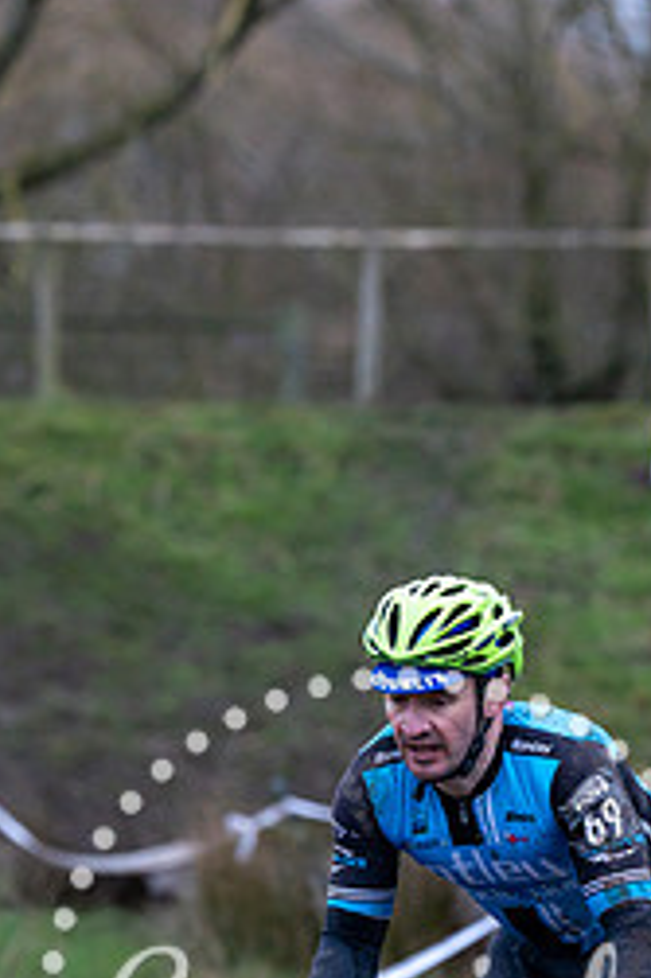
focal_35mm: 273
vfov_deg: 7.5
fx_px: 7415
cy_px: 701
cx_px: 476
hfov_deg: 5.0
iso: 6400
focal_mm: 152
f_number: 4
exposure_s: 1/500
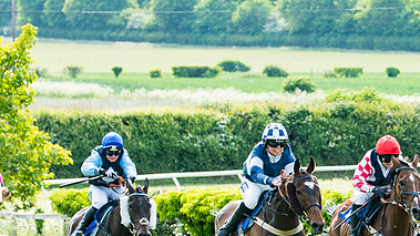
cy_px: 205
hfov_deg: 5.1
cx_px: 460
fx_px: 4710
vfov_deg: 2.9
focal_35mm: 423
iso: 400
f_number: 4
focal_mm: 100
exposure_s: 1/1250
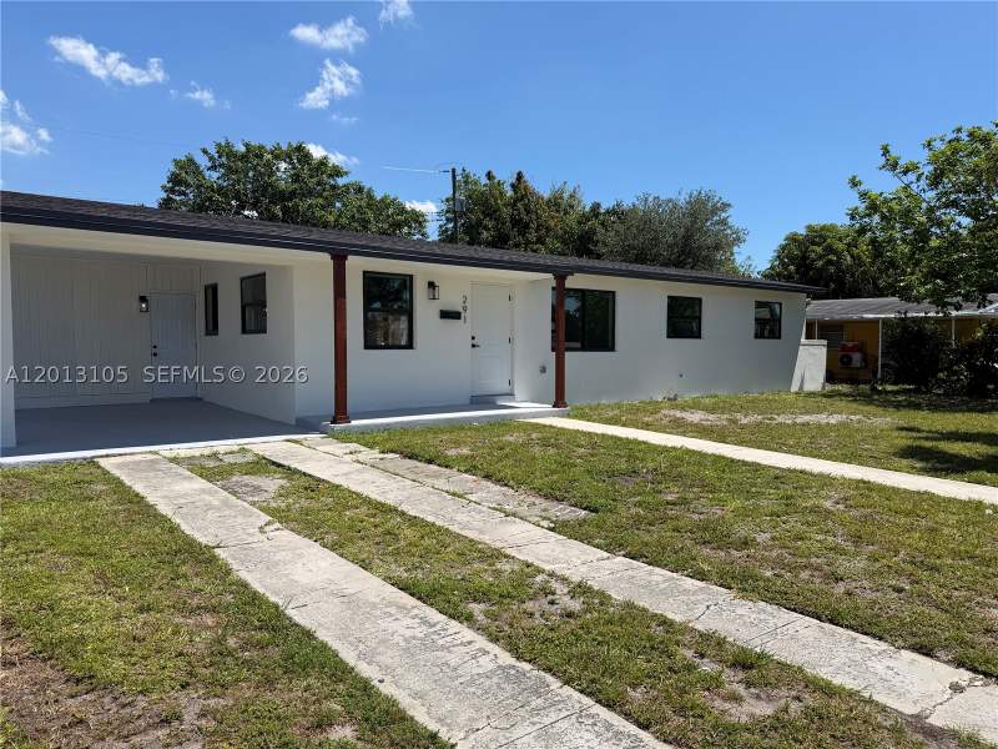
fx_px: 692
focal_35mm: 24
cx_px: 499
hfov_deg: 71.6
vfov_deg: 56.8
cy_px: 374
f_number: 1.78
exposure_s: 1/5319
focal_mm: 6.76
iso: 80
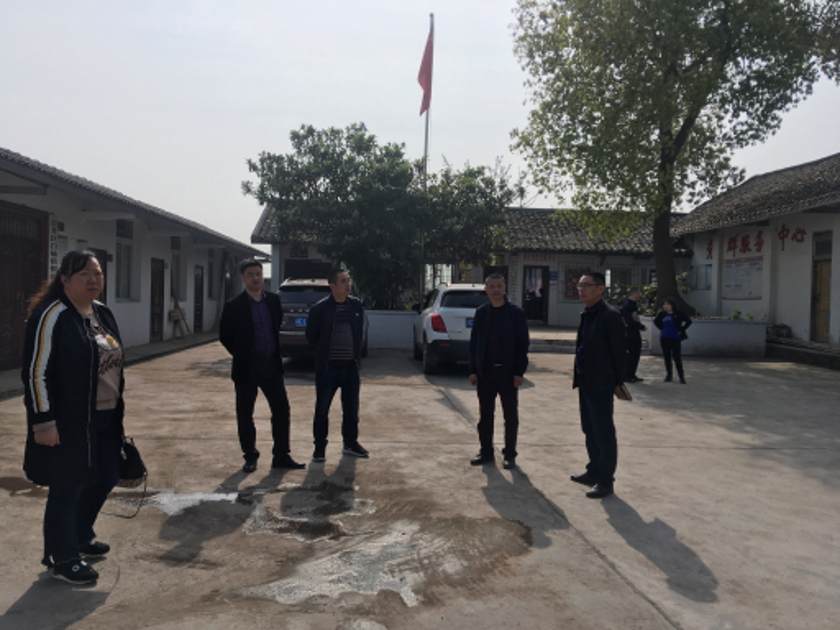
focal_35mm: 29
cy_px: 315
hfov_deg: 61.7
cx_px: 420
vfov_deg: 48.2
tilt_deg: -0.3
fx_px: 704
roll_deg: -1.8
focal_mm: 4.15
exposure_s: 1/2262
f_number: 2.2
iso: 25
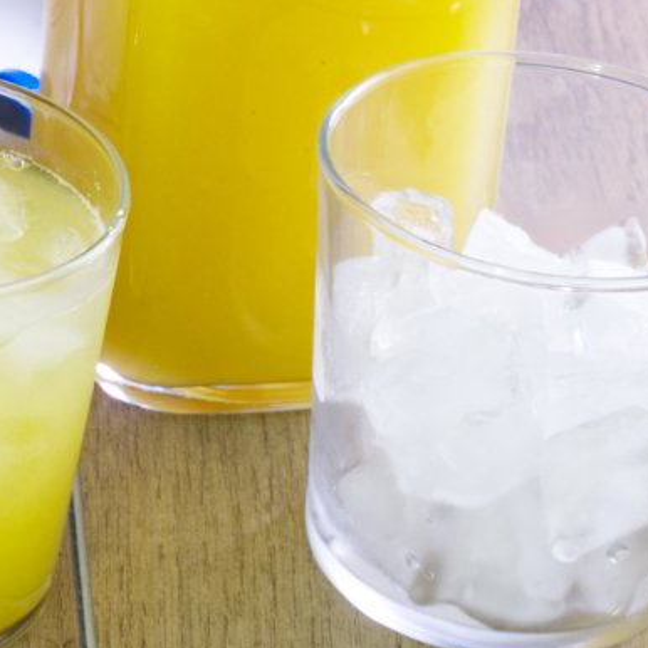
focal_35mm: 185
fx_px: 3918
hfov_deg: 9.3
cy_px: 9
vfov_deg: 9.4
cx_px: -161
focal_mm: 70
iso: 800
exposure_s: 13
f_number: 22
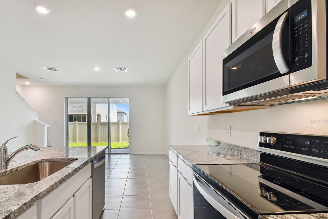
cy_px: 121
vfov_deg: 70.2
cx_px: 144
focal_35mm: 17
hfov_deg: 92.8
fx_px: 155
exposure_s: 1/13
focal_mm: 10
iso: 100
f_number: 7.1
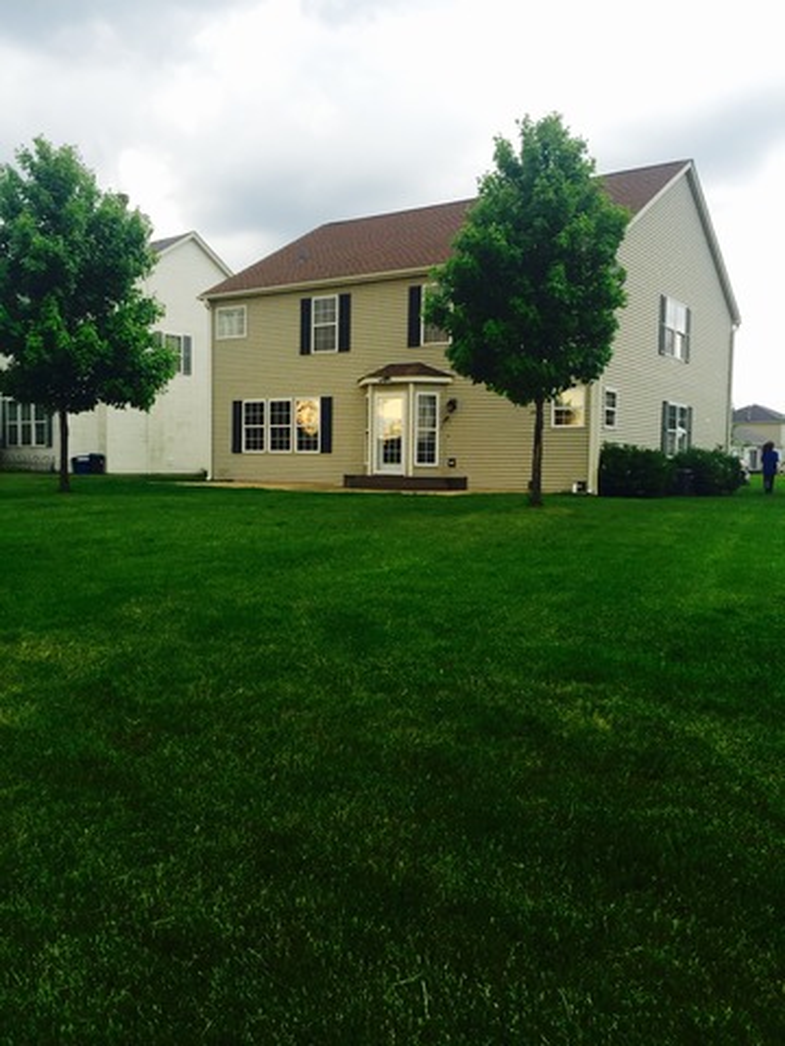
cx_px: 392
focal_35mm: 29
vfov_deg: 61.7
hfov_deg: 48.2
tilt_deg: -1.7
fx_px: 877
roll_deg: -1.0
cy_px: 523
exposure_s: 1/120
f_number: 2.2
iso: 40
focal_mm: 4.15
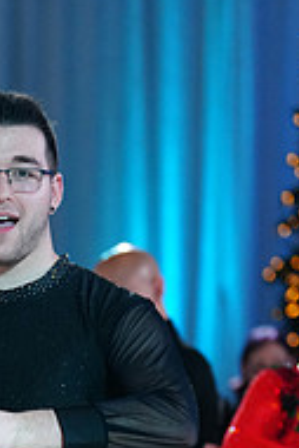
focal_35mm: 312
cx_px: -114
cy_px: 634
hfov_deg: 4.4
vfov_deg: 6.5
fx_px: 3880
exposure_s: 1/640
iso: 2000
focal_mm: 102
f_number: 2.8
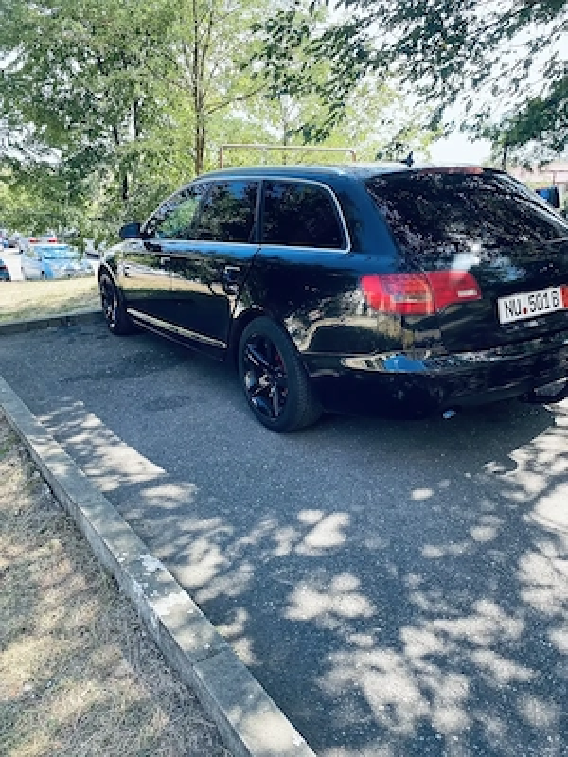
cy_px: 378
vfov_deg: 67.3
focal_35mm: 26
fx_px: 569
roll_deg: -1.0
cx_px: 284
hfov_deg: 53.1
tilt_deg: -15.9
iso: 32
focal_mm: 4.25
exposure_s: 1/249
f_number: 1.8
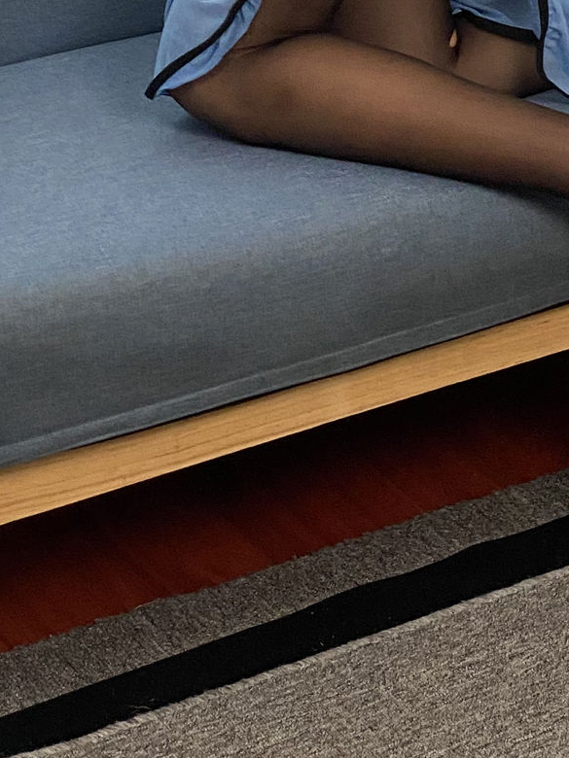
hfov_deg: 9.2
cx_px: 620
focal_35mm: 160
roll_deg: -0.6
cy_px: -297
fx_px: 3507
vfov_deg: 11.9
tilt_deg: -16.1
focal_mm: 6
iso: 50
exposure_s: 1/122
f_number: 2
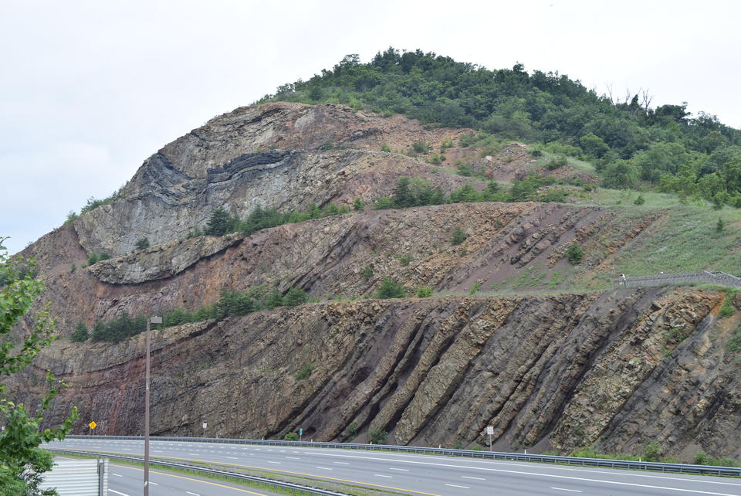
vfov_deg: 29.9
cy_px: 248
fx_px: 927
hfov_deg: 43.6
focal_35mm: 45
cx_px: 370
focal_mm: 30
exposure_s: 1/250
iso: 100
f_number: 8
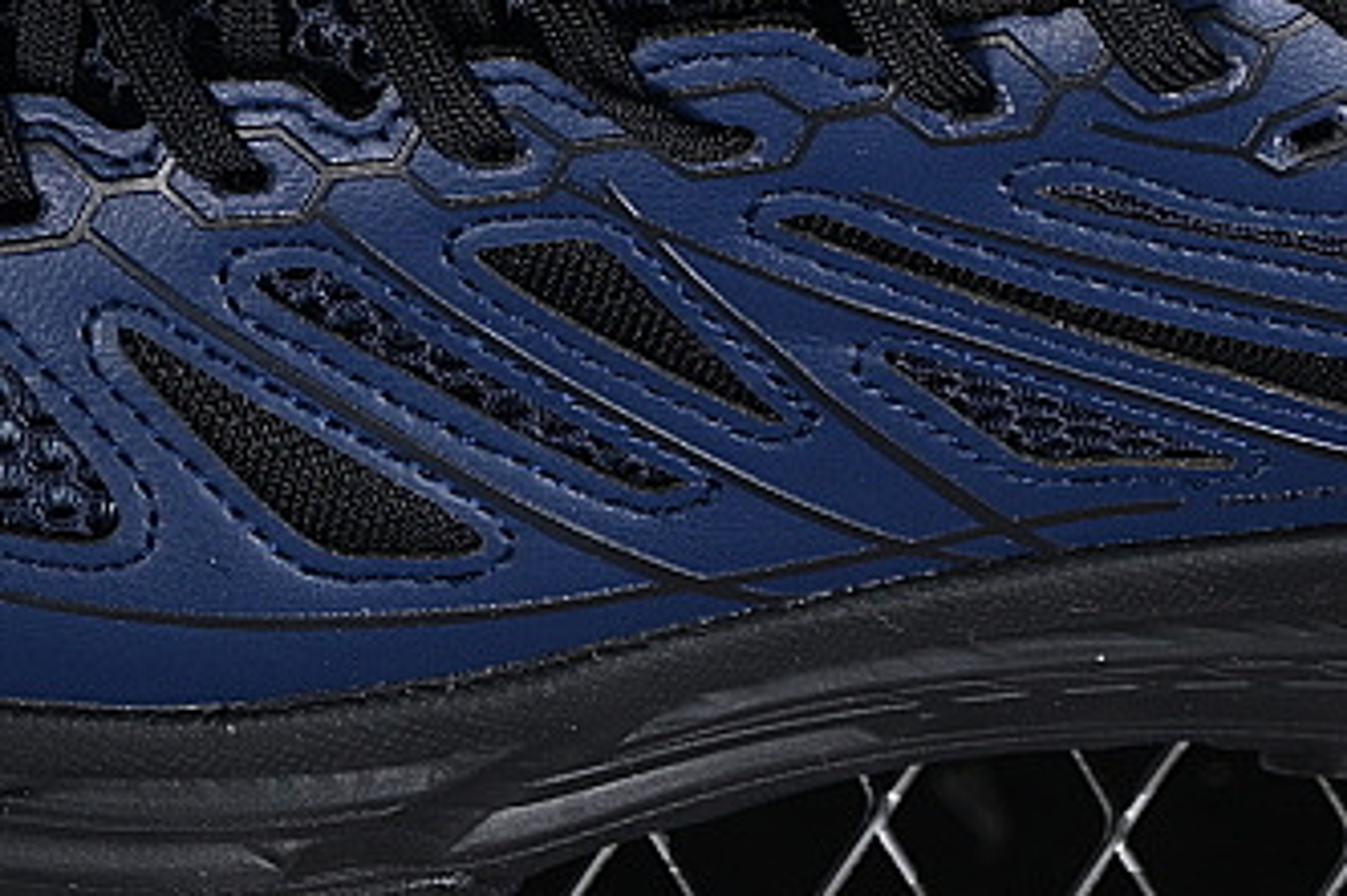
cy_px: -328
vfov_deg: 5.6
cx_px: 698
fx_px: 9125
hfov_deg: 8.4
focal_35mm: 244
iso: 160
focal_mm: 50
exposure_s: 1/60
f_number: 6.3
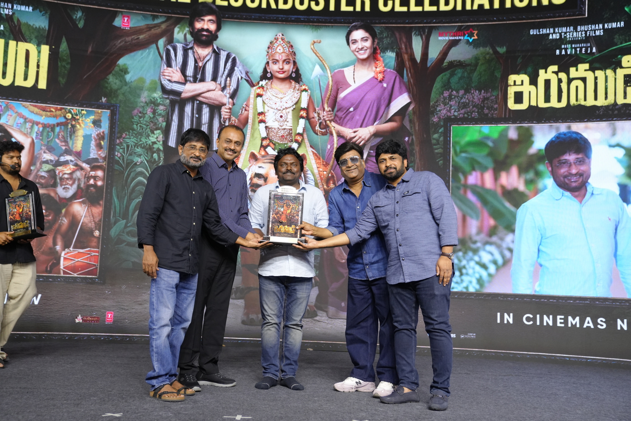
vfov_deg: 33.4
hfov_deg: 48.5
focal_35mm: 40
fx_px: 701
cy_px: 210
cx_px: 316
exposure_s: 1/160
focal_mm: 40
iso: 1600
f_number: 3.5
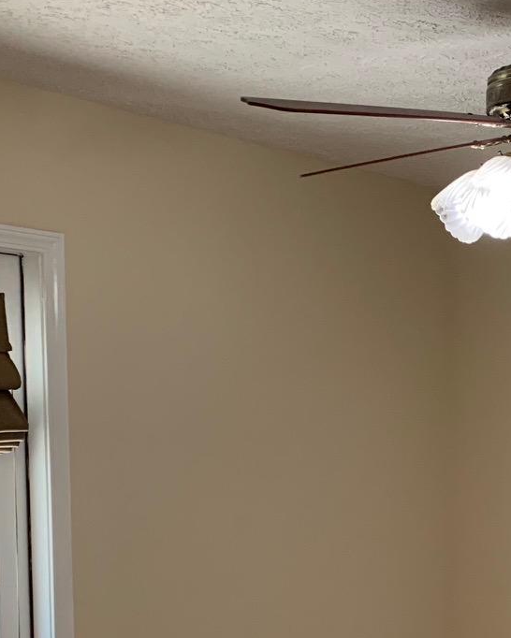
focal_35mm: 75
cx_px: 701
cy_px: 546
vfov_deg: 24.8
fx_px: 1417
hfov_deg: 18.7
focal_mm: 4.25
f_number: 1.8
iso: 125
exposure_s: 1/60
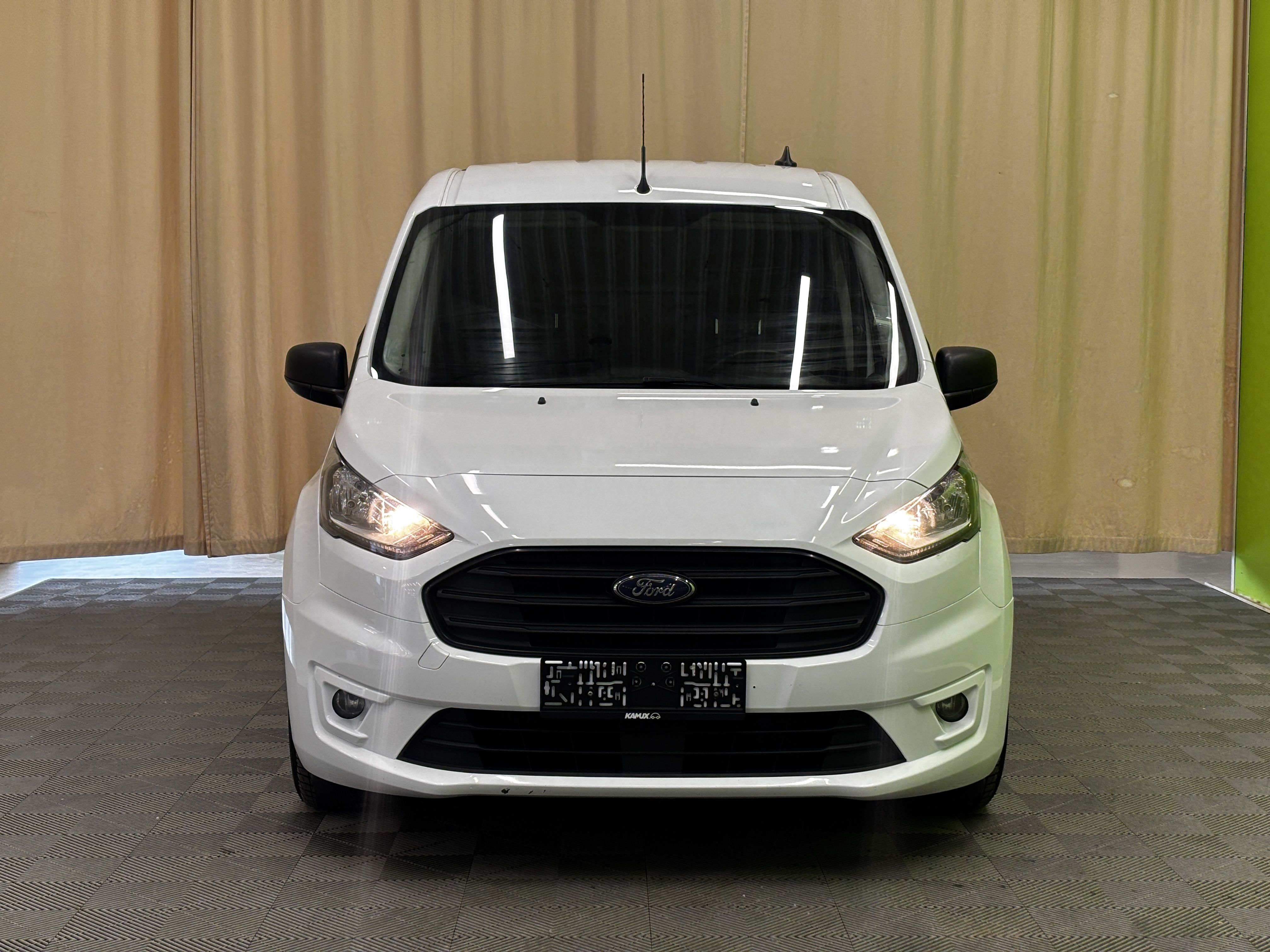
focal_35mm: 52
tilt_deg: -4.4
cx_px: 635
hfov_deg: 36.8
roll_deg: +0.0
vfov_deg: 28.0
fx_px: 1908
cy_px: 476
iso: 40
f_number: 1.6
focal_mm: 5.96
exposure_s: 1/100
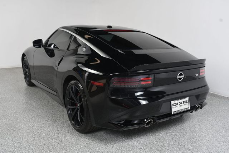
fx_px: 216
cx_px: 114
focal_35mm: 34
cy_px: 76
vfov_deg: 38.8
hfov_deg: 55.8
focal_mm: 23
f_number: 7.1
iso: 100
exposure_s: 1/160
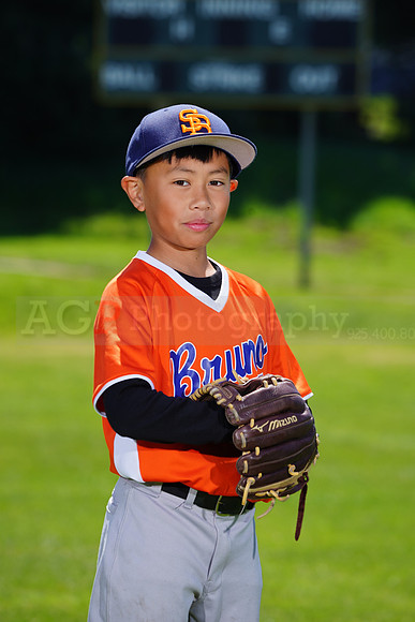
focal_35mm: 256
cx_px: 208
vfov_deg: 8.0
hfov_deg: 5.4
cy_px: 311
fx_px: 4424
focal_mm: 256
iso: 100
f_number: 8
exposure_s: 1/250
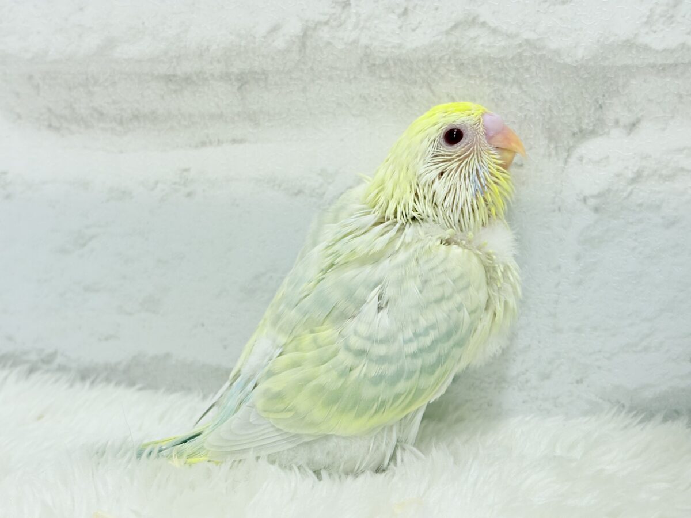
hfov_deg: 36.8
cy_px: 259
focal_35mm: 52
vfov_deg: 28.0
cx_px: 346
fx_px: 1038
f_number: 1.6
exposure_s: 1/100
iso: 80
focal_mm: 5.96
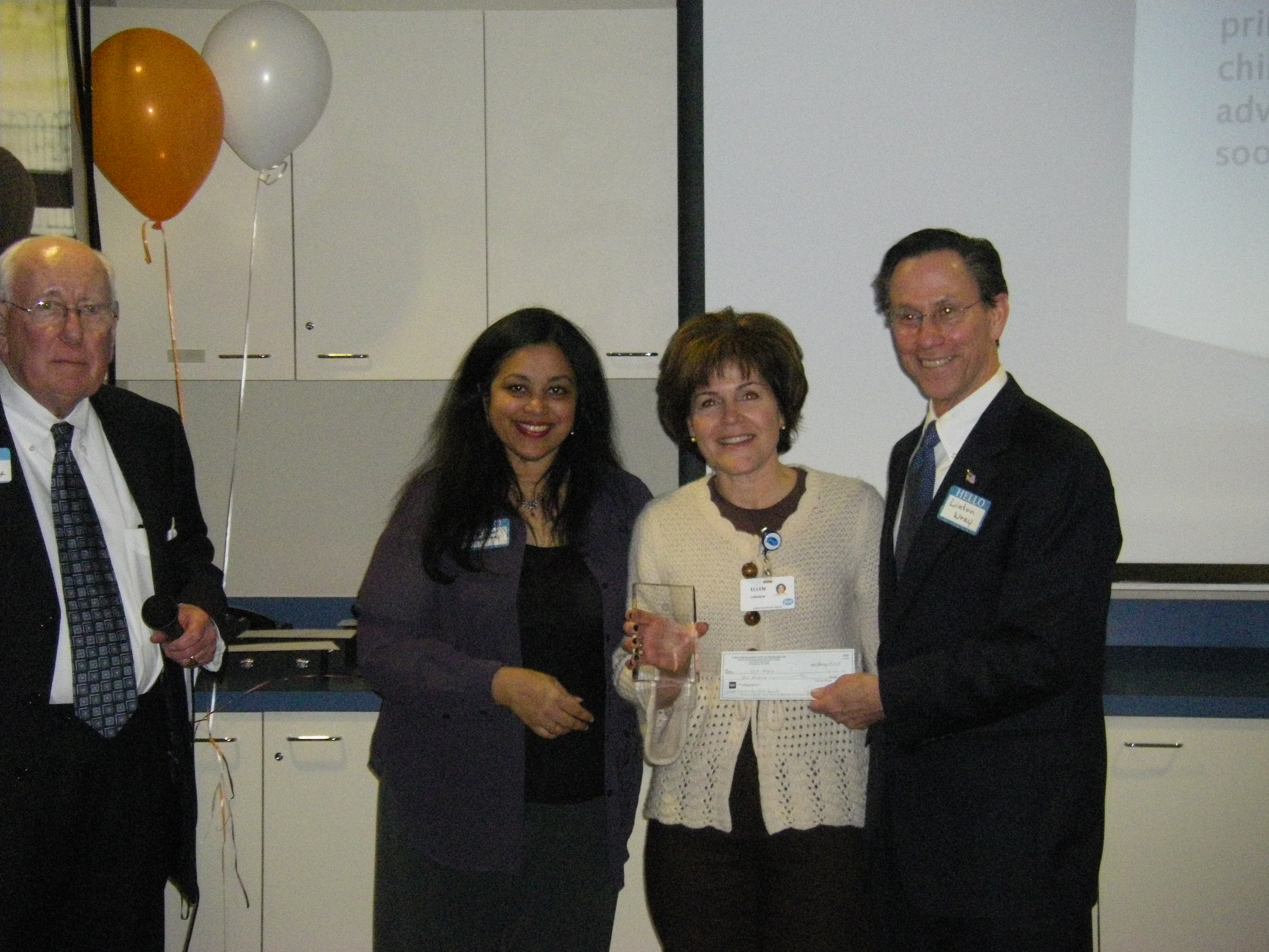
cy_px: 476
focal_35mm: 78
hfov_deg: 25.0
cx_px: 634
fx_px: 2859
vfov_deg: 18.9
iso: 800
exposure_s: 1/80
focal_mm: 12.8
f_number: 3.9
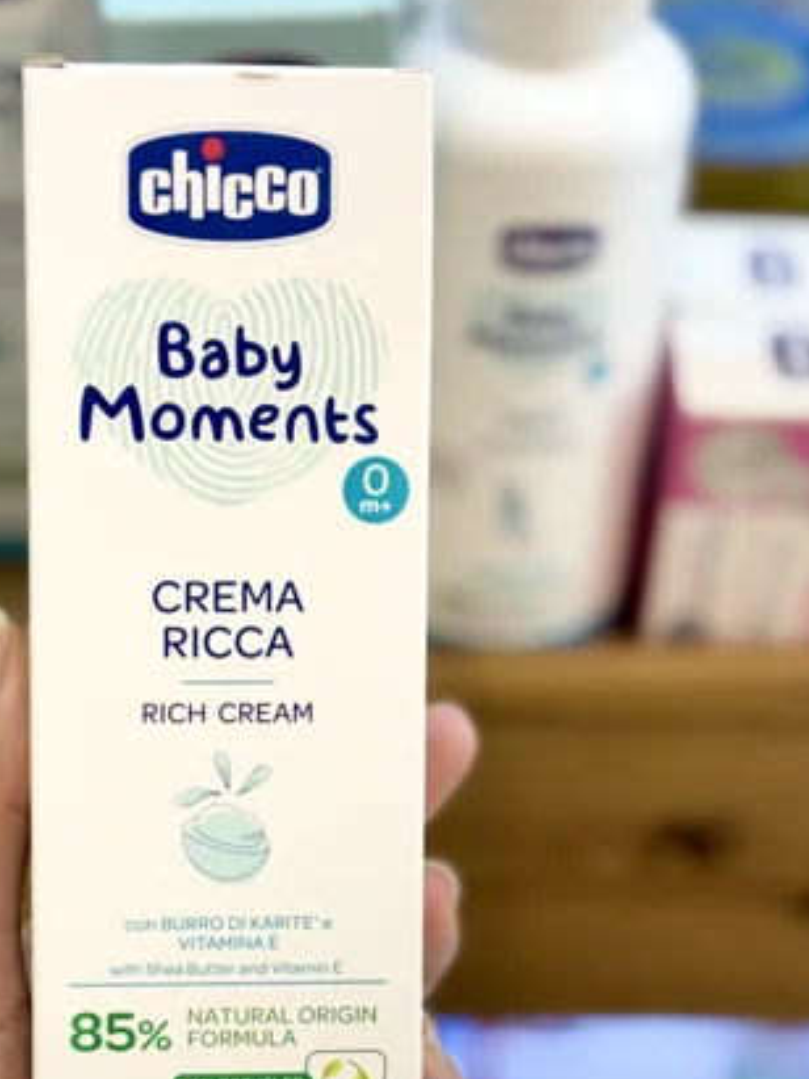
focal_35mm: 81
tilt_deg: -40.6
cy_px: 719
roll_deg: -0.3
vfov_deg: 24.0
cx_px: 252
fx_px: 2525
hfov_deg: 18.1
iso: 50
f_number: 1.6
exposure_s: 1/100
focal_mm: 5.96
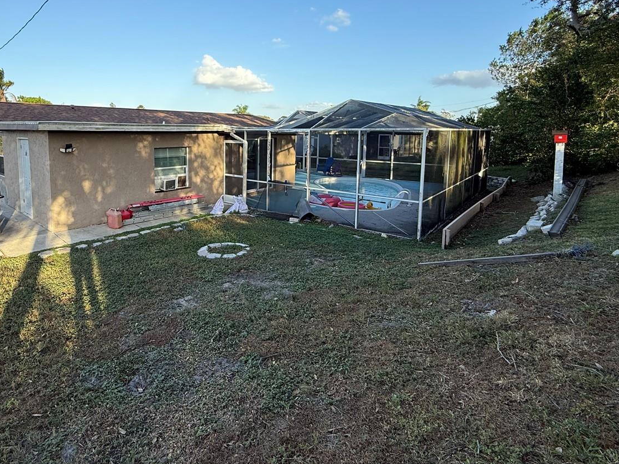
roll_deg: -0.5
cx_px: 227
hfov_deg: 80.0
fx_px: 358
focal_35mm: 20
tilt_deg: -5.6
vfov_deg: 64.7
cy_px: 166
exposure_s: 1/472
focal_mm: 2.22
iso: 64
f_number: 2.2
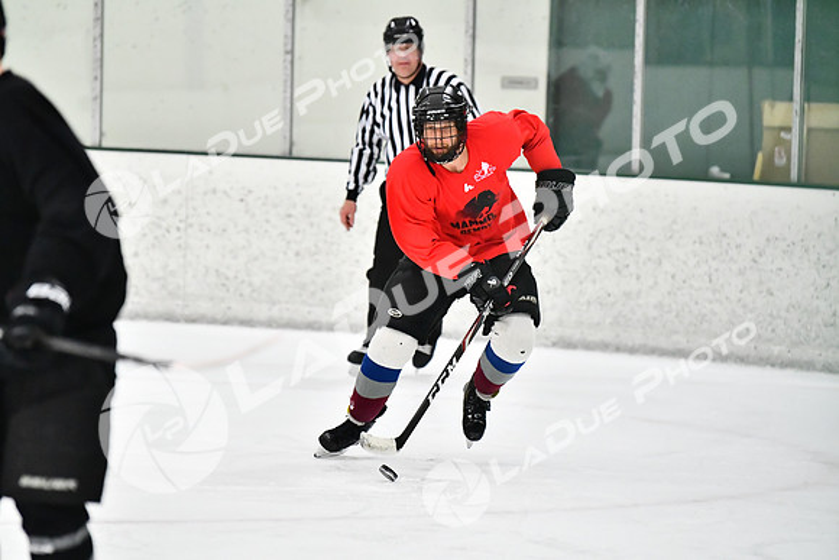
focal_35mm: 195
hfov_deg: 10.5
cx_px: 420
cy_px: 280
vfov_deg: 7.0
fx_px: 4545
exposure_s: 1/1600
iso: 6400
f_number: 2.8
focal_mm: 130
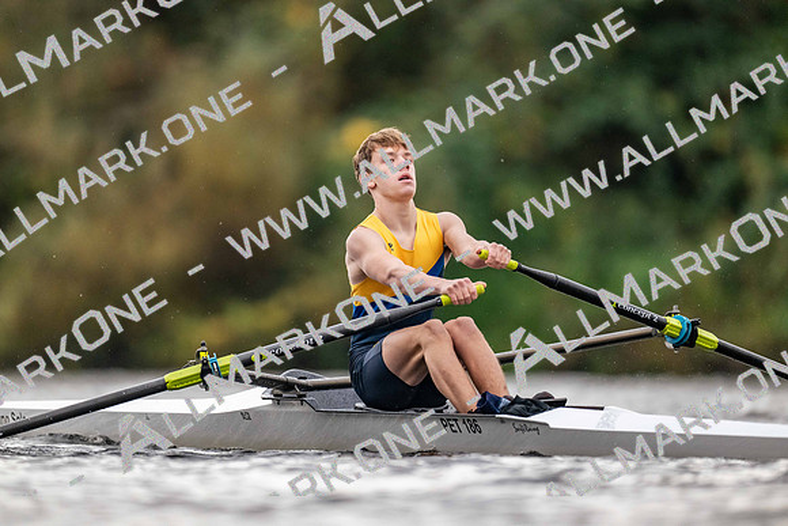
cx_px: 394
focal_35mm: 600
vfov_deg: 2.3
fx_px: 13136
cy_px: 263
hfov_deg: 3.4
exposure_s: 1/2500
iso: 2800
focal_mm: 600
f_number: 4
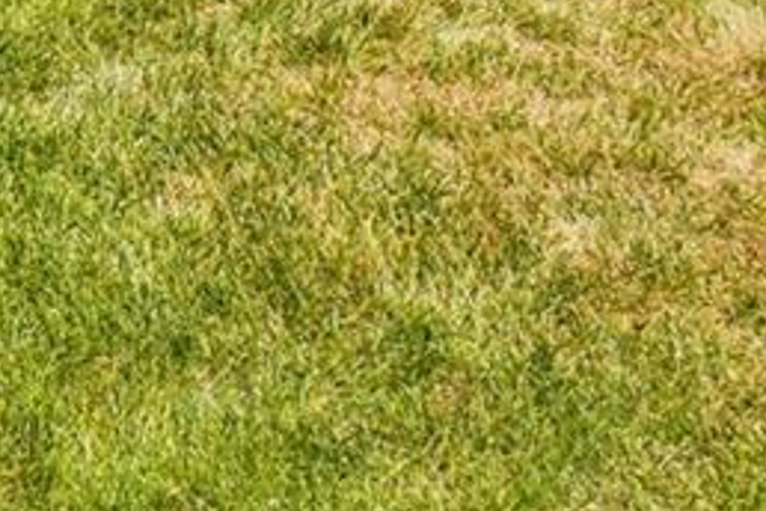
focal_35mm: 93
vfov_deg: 11.8
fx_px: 1979
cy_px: -743
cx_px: -1164
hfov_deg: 13.8
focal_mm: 10
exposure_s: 1/1250
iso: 400
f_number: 8
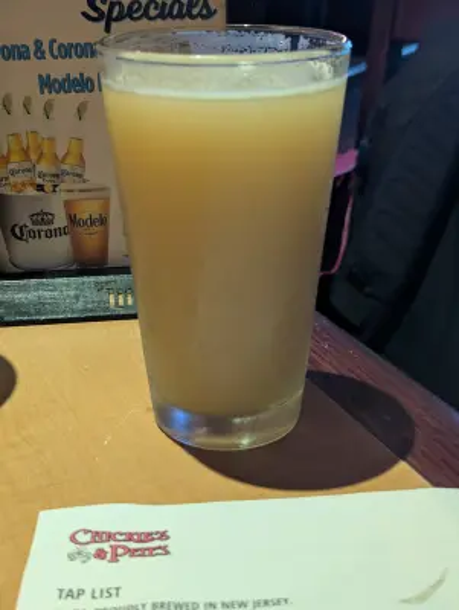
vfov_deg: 39.6
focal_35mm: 48
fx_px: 847
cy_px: 305
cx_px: 230
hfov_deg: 30.3
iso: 399
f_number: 1.85
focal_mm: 6.81
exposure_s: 1/30
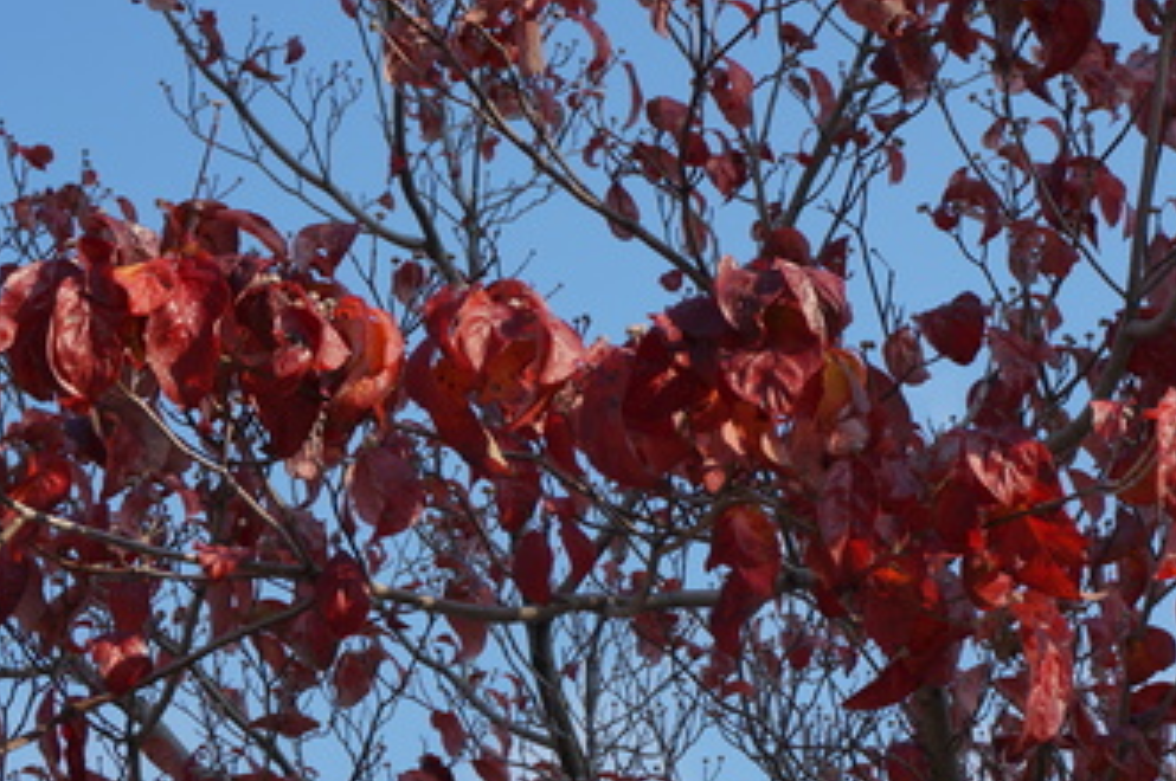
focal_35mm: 136
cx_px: 618
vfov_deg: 10.1
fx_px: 4438
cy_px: 378
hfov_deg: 15.1
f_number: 9
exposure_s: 1/160
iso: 100
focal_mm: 50
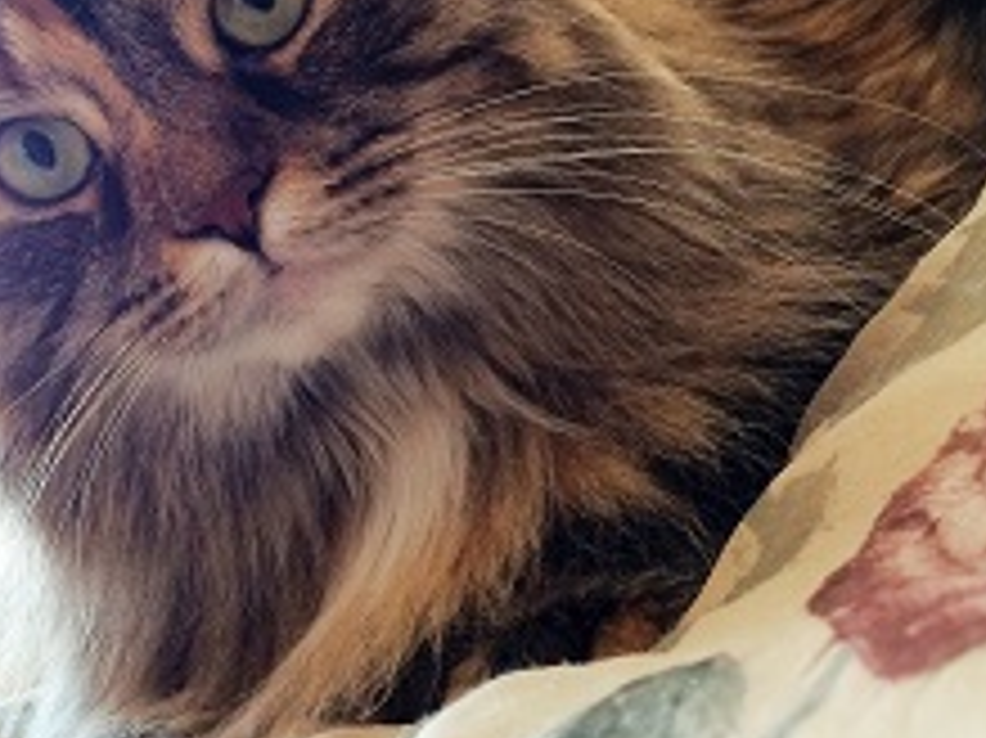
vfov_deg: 27.2
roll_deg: +32.2
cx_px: 351
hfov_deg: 35.9
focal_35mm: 53
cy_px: 216
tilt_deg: -3.6
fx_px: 1509
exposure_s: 1/30
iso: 64
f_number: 2.2
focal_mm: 4.15
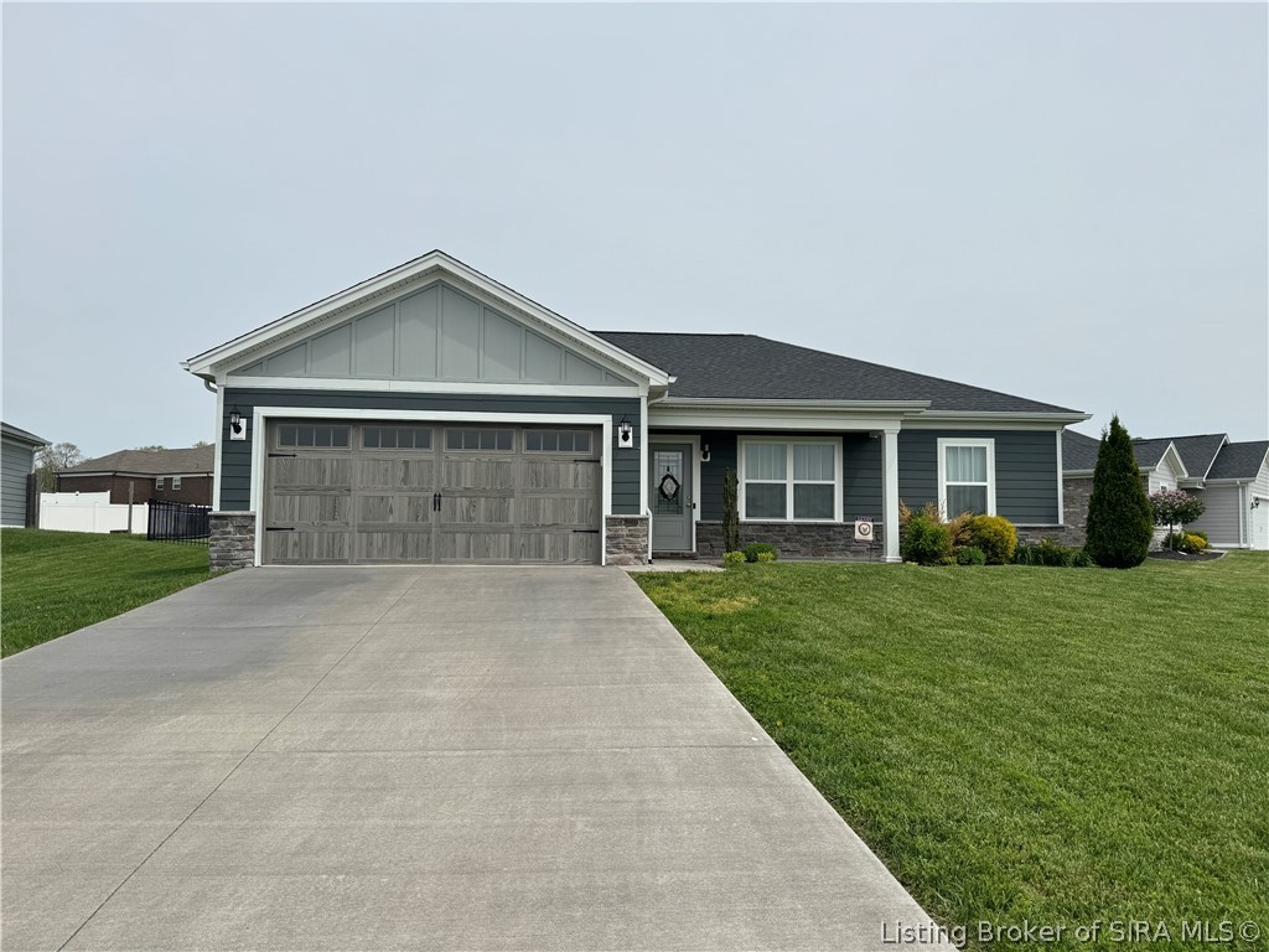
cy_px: 476
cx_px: 634
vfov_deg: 56.8
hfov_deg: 71.6
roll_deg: -1.0
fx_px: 880
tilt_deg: +4.6
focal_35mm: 24
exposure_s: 1/6410
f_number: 1.78
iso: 80
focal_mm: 6.76
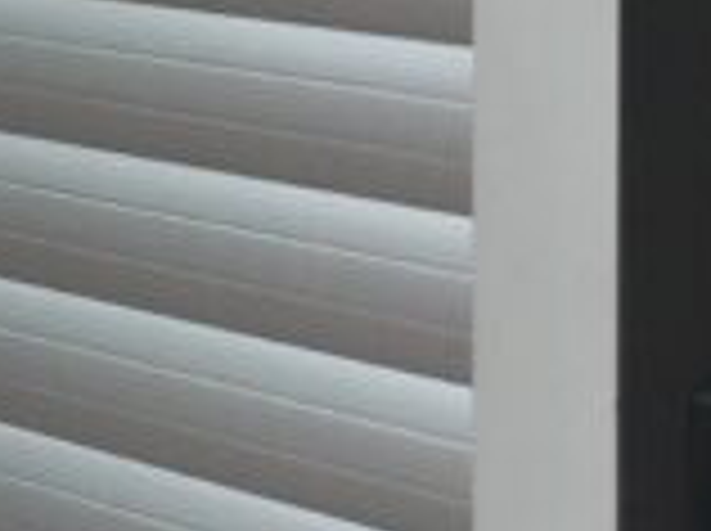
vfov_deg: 7.8
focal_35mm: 188
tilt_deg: -3.3
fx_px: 3856
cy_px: -112
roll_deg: +1.4
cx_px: -891
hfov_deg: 9.6
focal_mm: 4.15
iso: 32
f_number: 2.2
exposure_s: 1/316
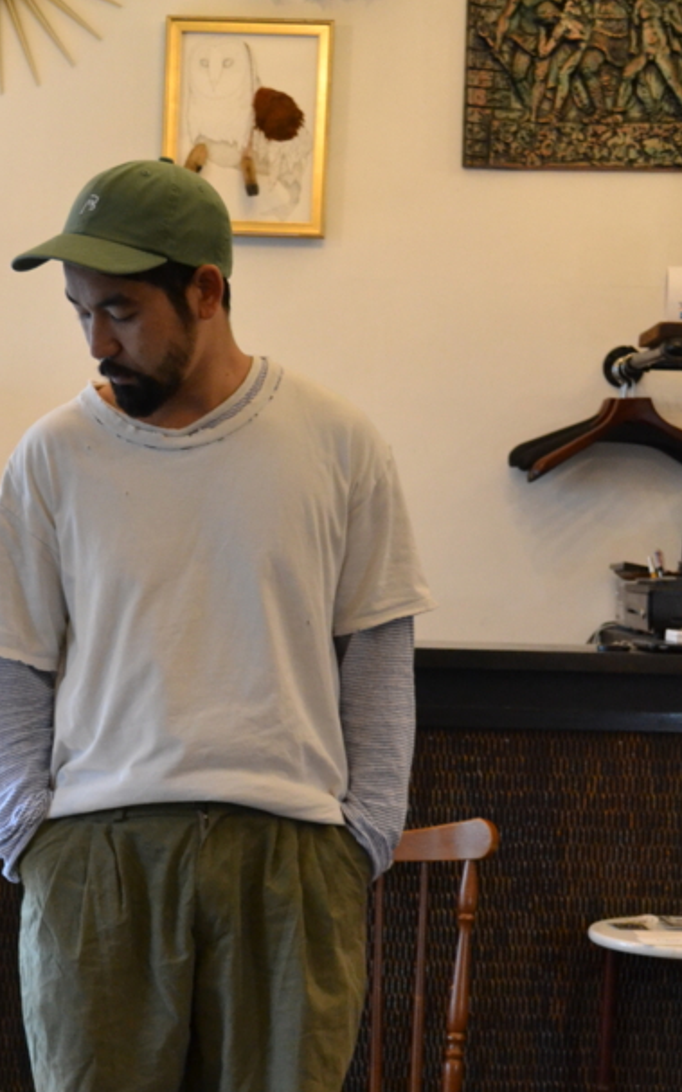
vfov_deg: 27.1
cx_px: 186
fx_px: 2228
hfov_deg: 17.3
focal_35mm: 75
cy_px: 849
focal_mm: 29
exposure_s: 1/60
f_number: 4.5
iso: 1600
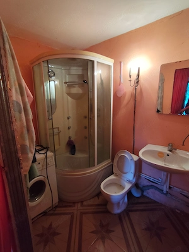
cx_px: 94
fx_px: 116
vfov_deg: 94.4
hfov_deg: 78.2
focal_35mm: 16
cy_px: 126
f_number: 2.2
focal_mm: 1.65
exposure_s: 1/50
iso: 100
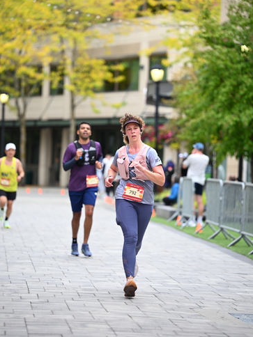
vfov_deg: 12.0
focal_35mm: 164
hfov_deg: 9.1
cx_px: 127
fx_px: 1598
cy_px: 151
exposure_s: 1/2000
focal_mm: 150
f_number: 2.8
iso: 640
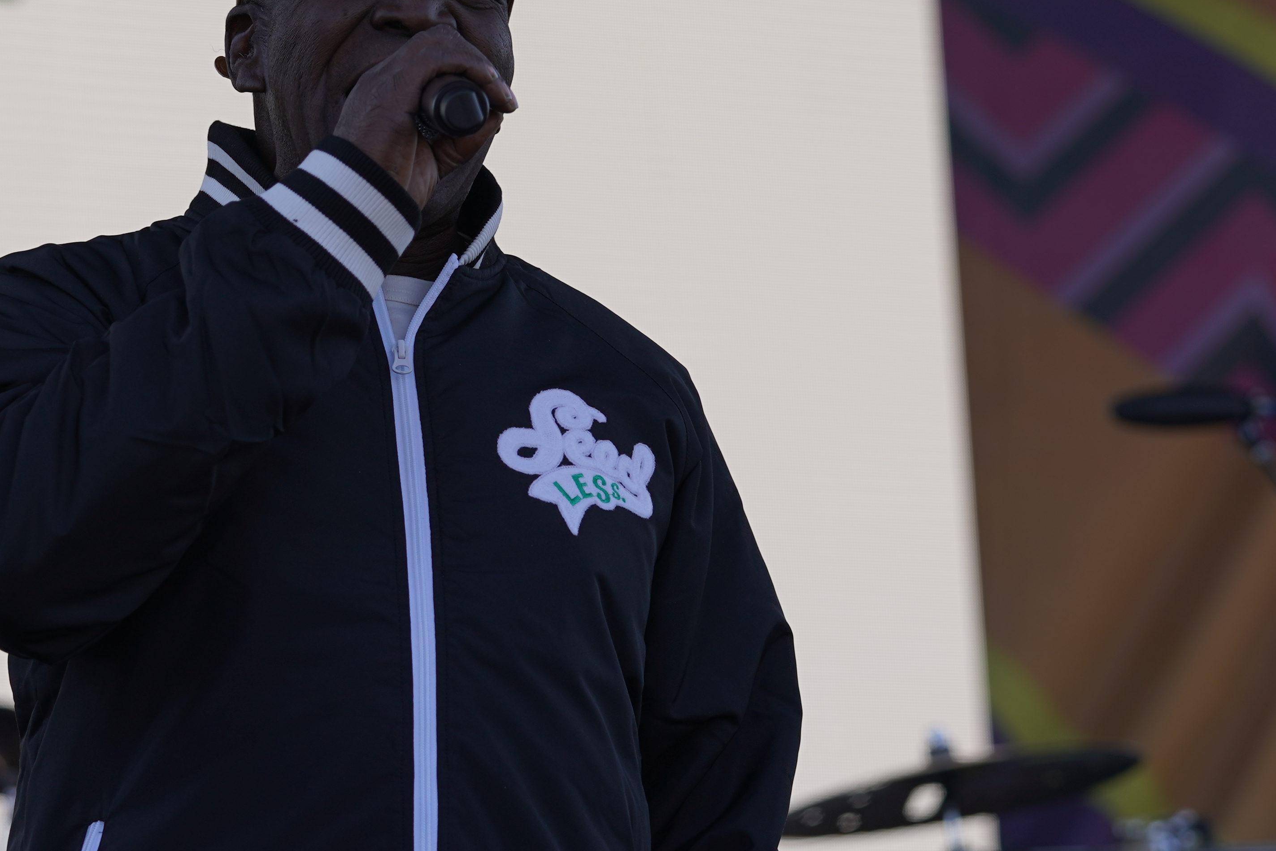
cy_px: 429
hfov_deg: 8.9
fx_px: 8223
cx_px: 297
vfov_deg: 5.9
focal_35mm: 232
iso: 100
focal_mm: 110
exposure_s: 1/400
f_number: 4.5
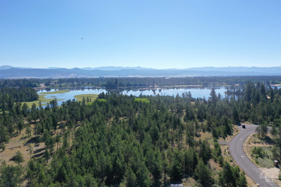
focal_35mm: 28
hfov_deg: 65.5
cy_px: 94
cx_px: 140
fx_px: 219
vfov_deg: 46.4
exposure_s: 1/500
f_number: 5.6
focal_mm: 10.26
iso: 100
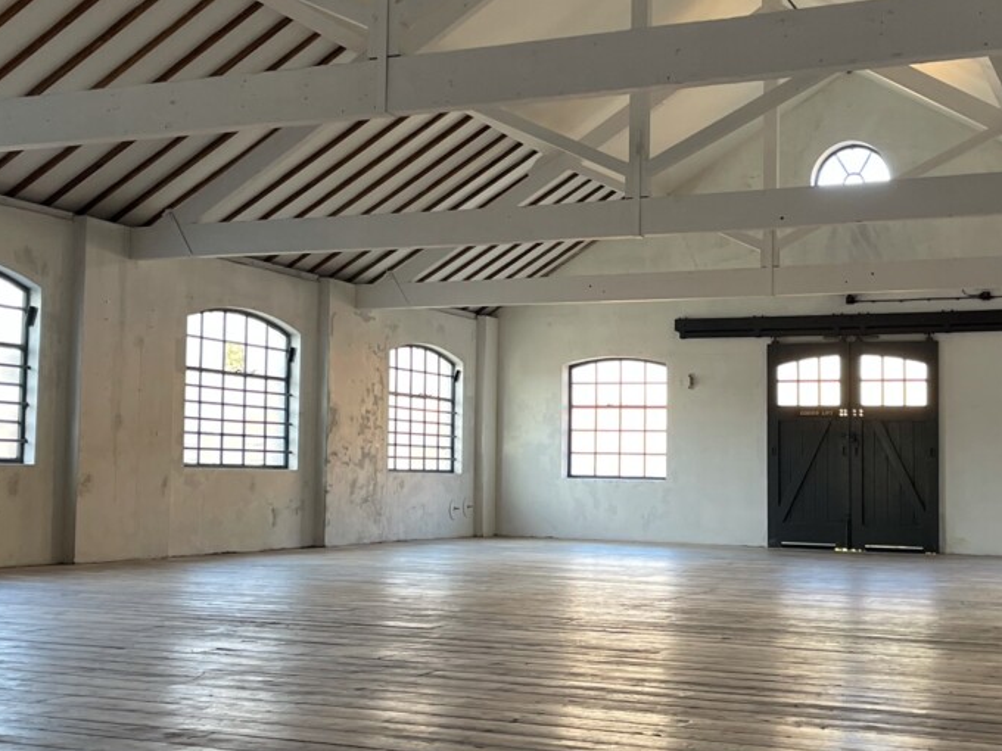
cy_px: 324
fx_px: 1476
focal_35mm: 51
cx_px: 503
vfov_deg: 28.5
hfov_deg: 37.5
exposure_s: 1/105
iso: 125
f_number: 1.6
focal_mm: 5.1
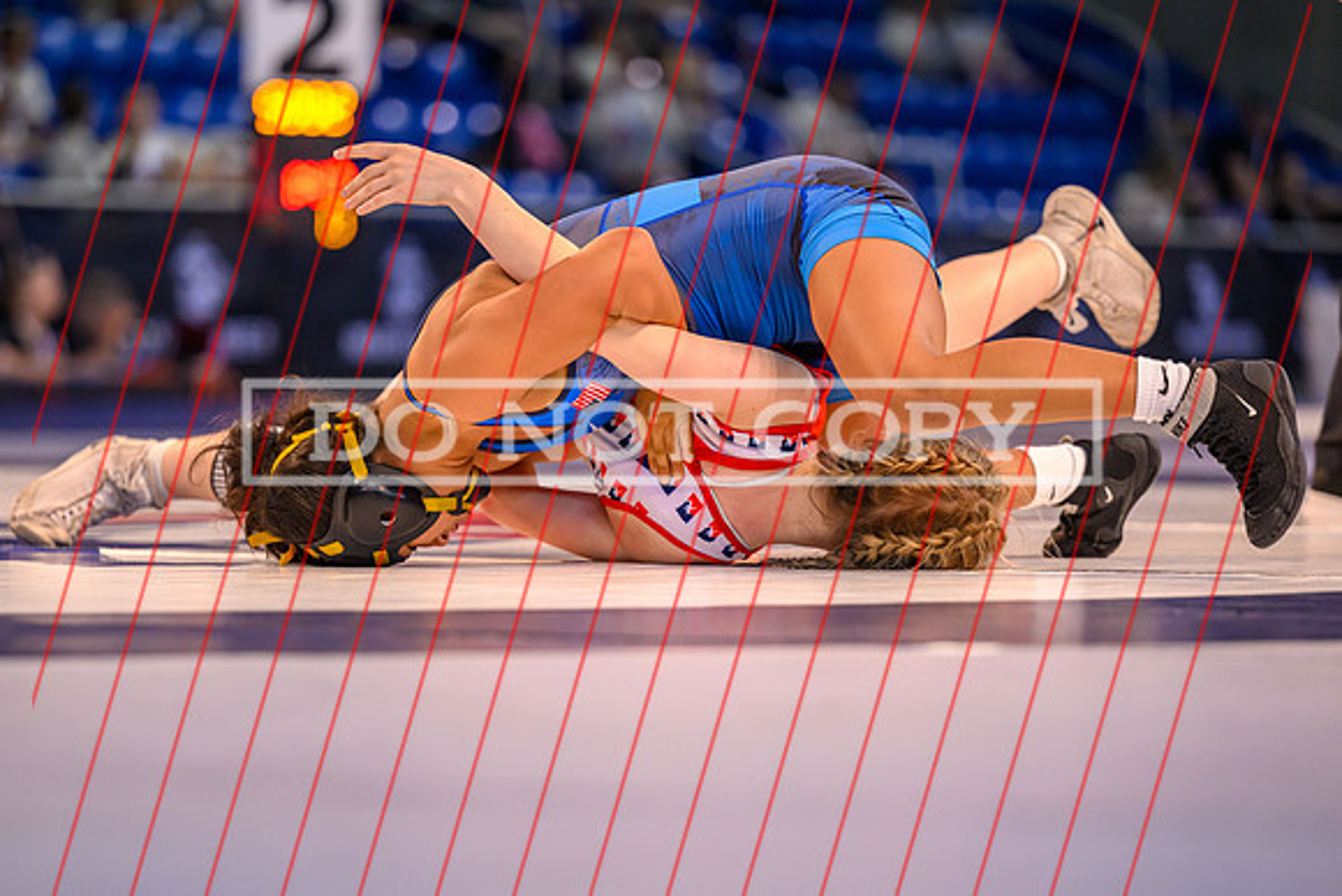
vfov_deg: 7.5
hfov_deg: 11.2
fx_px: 6854
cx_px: 616
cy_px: 544
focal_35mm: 184
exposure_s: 1/1250
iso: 2500
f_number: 2.8
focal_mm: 150
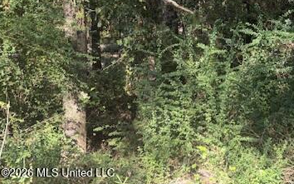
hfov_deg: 29.8
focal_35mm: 69
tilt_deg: +2.7
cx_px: 146
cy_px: -9
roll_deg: -1.0
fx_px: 553
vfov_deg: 18.3
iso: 100
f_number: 1.78
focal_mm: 6.76
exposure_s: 1/345
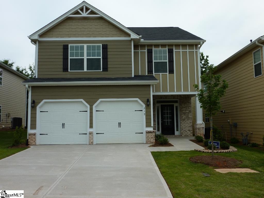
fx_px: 244
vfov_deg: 44.2
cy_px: 99
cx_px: 132
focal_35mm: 32
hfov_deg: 56.8
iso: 80
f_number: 5
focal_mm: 5.3
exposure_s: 1/500
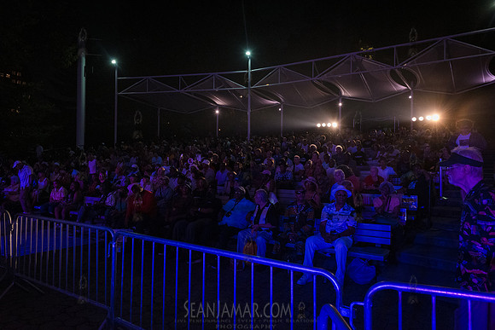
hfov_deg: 73.7
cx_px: 248
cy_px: 165
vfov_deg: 53.2
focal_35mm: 24
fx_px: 330
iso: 6400
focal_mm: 24
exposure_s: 1/200
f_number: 4
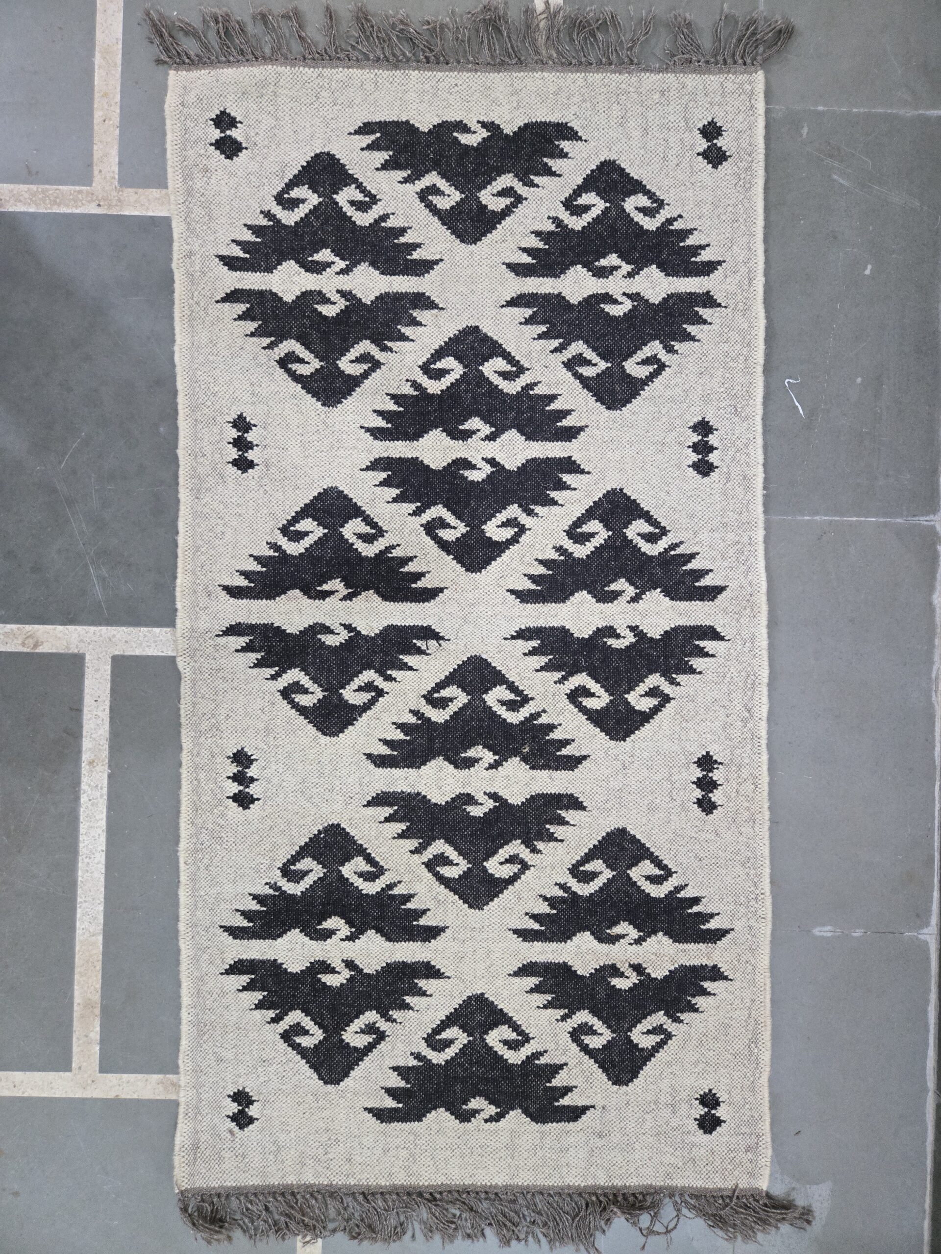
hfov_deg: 58.9
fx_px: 834
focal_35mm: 23
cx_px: 470
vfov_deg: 73.9
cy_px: 627
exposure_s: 1/100
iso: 800
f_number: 1.8
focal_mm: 5.4
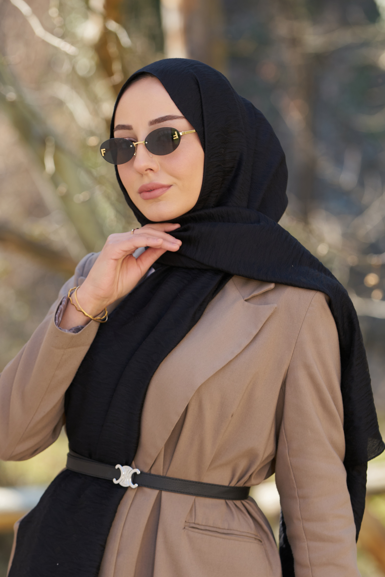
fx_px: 2021
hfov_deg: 10.9
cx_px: 193
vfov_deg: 16.3
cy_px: 287
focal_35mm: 126
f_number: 4.5
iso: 200
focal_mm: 125
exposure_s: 1/200
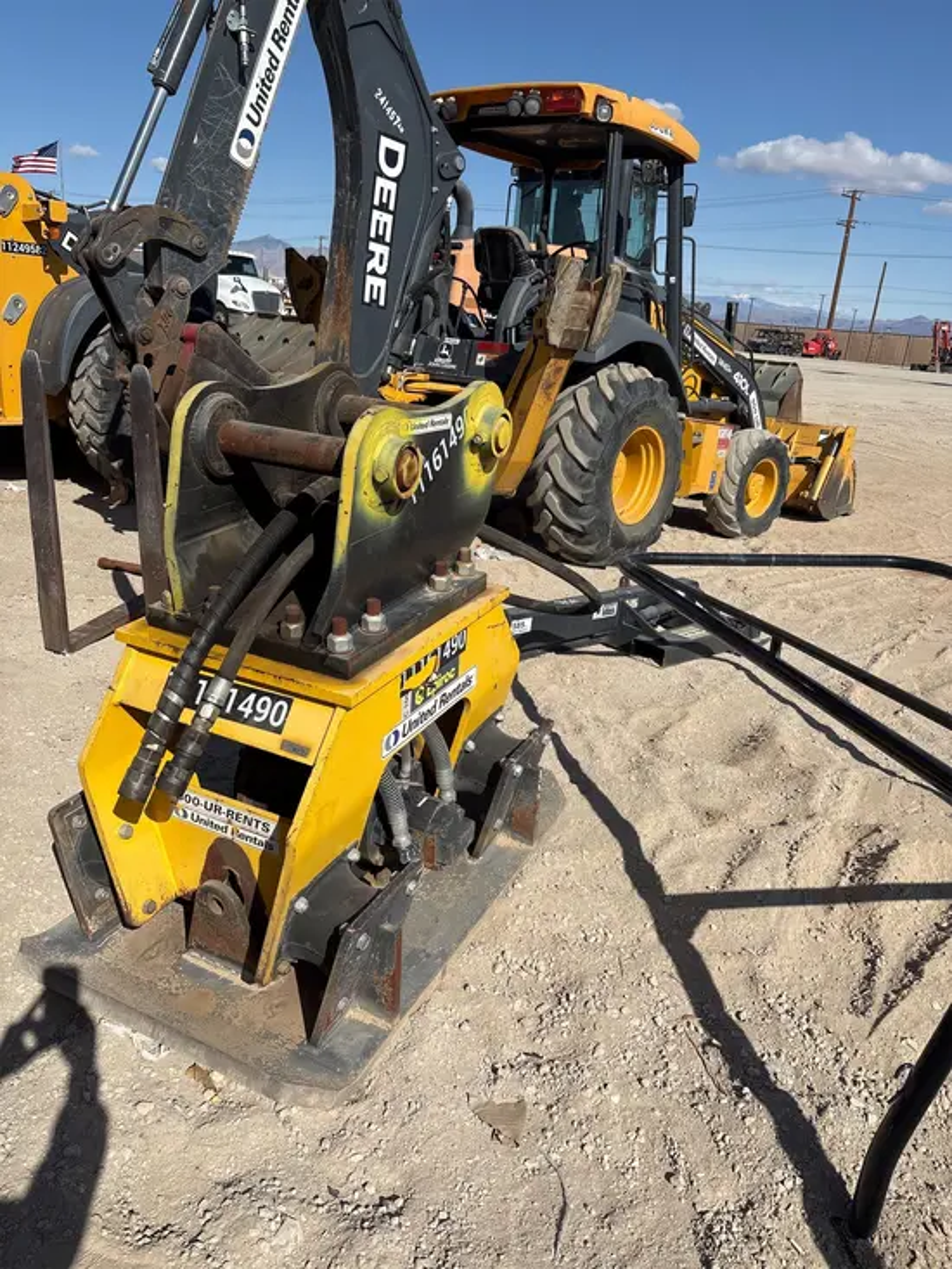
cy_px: 634
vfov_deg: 67.3
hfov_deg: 53.1
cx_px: 476
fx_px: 953
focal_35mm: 26
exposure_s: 1/6329
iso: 50
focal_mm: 5.96
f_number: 1.6
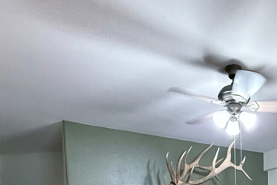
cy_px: 246
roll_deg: +1.2
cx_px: 246
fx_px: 277
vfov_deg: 29.2
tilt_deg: -4.8
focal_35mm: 36
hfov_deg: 48.0
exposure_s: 1/60
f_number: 2.2
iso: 640
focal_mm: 2.22
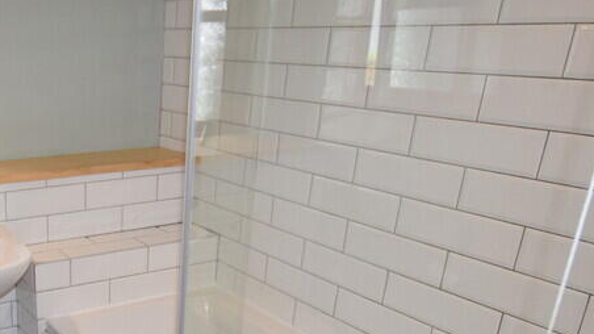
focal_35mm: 39
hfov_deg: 46.4
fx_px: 617
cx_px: 59
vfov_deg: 29.4
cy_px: 282
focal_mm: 11
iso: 640
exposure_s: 1/125
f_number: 5.6
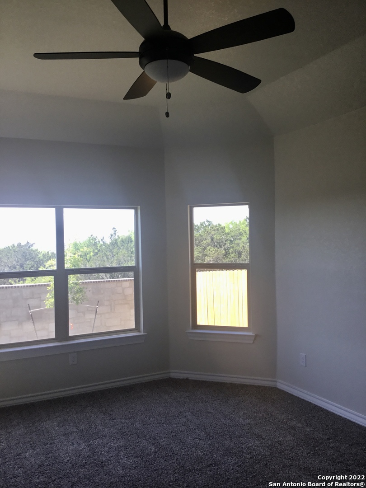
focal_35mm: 31
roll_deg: +0.3
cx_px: 183
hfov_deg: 45.4
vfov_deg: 58.4
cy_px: 244
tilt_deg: +0.2
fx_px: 437
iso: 25
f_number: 2.4
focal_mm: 3.3
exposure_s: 1/120
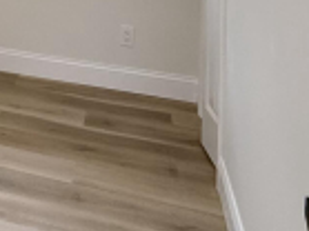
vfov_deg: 18.7
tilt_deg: -1.8
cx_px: -114
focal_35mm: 67
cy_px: -138
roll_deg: -0.8
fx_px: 598
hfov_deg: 24.5
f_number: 2.2
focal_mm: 2.22
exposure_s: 1/120
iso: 250
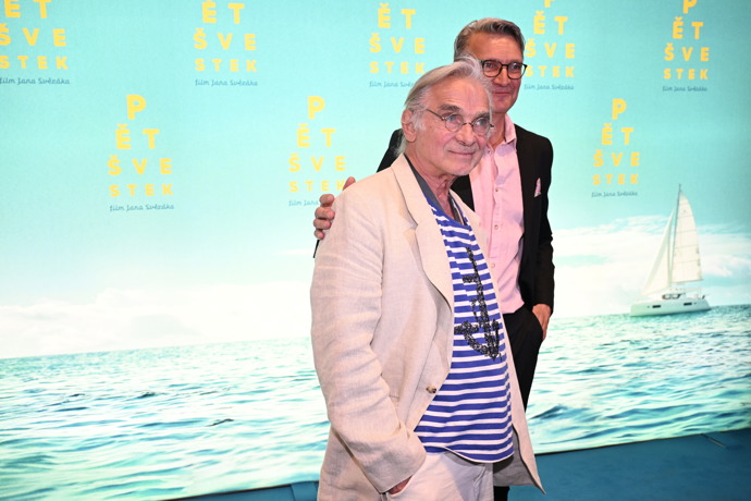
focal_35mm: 32
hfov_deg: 58.0
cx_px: 376
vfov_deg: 40.5
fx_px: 678
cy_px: 250
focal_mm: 32.5
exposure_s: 1/125
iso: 1600
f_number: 5.6
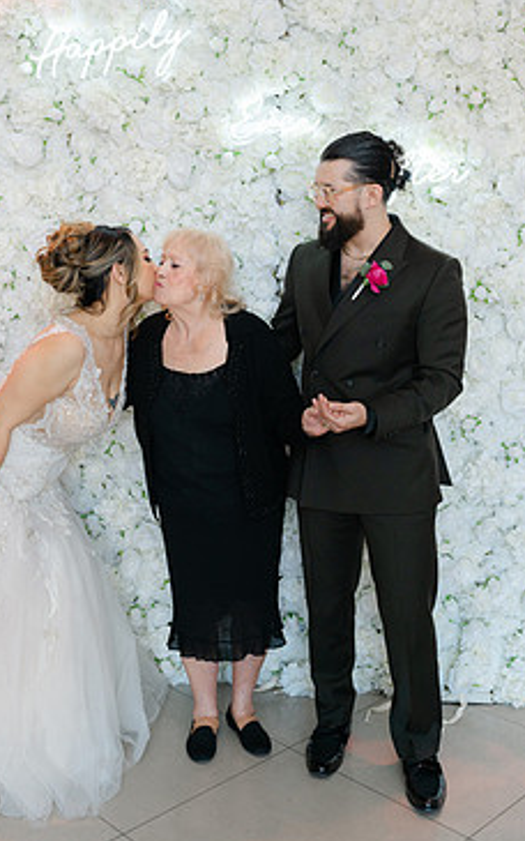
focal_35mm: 44
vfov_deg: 45.2
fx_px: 1008
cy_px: 362
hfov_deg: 29.2
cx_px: 223
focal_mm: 35
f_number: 4
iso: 400
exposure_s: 1/160
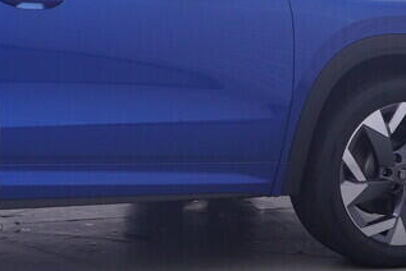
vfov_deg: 13.2
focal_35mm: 102
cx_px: -47
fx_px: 1154
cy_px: -1
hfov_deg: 19.1
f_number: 5
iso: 200
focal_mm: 15
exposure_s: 1/80
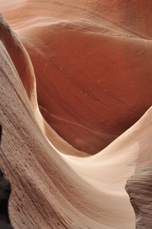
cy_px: 114
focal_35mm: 75
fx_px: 476
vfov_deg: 27.0
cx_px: 76
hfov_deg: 18.1
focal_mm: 50
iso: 500
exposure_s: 1/200
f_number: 7.1
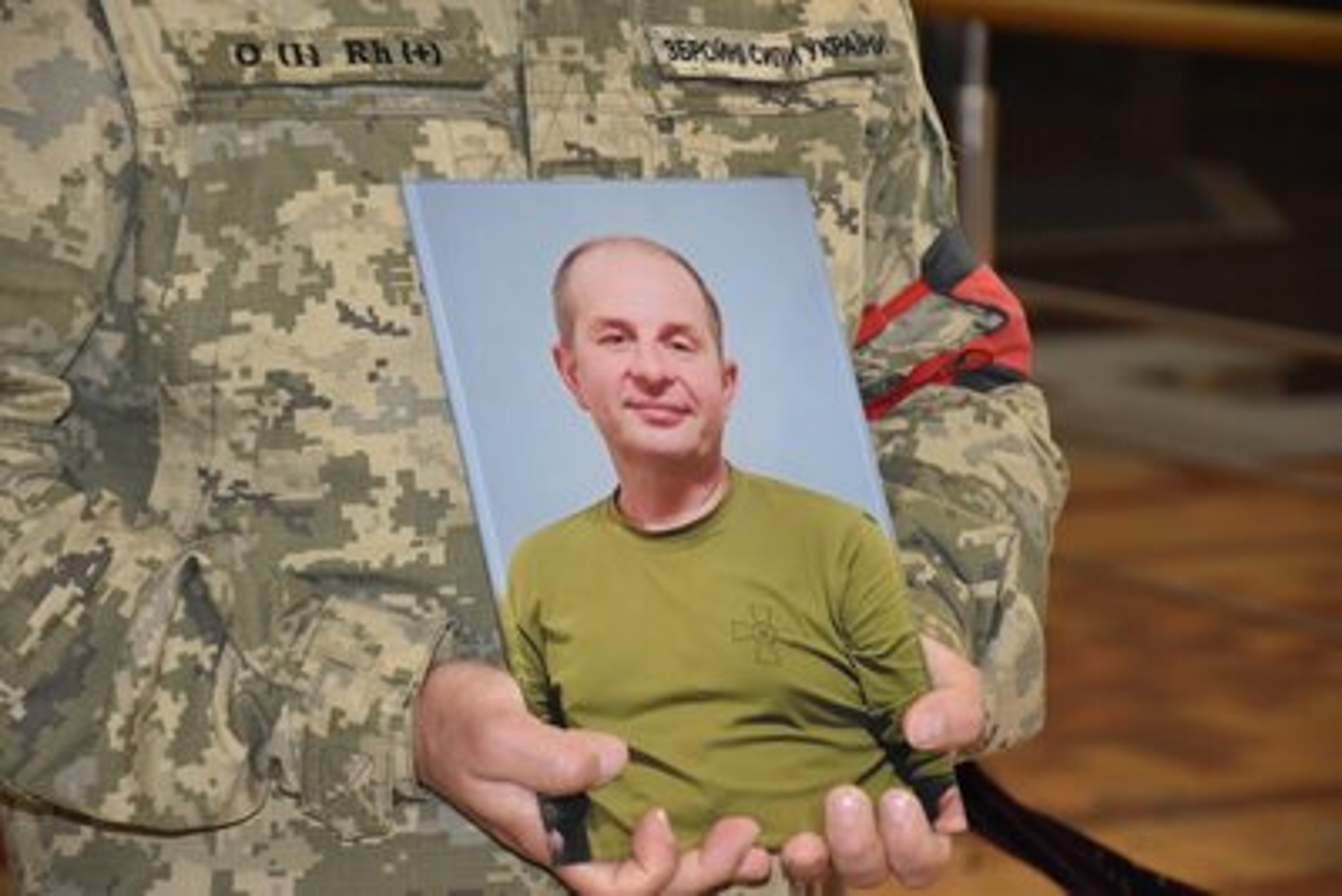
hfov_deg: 13.7
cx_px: 671
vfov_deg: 9.2
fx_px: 5593
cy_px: 448
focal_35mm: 150
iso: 1800
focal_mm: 100
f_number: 5.6
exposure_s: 1/60
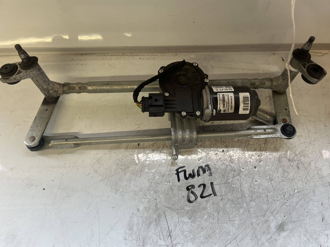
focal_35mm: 27
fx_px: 257
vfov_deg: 51.4
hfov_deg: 65.3
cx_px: 165
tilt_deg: -62.0
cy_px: 121
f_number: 1.6
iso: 125
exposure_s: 1/121
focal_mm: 5.1
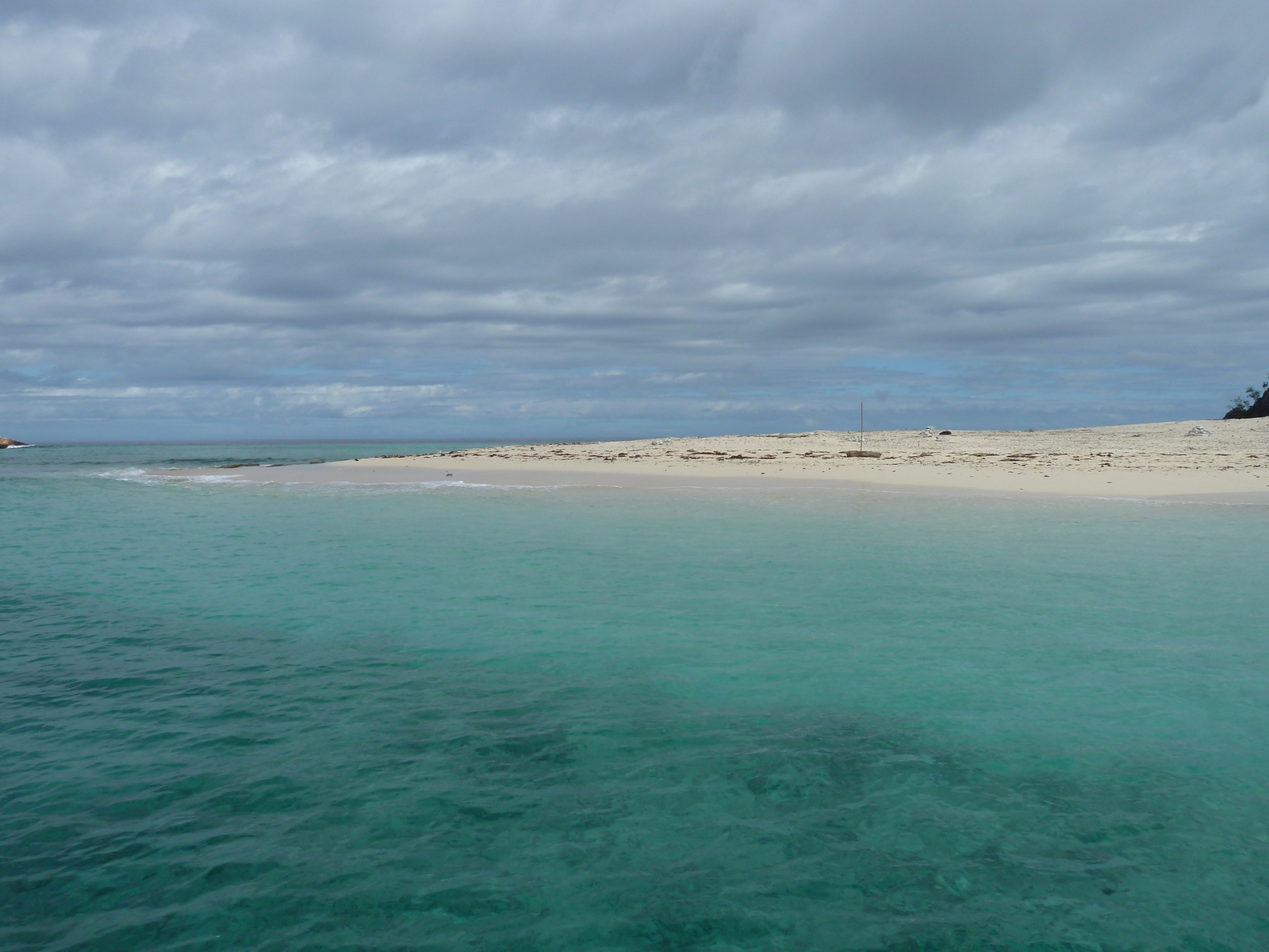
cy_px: 476
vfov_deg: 54.9
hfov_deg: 69.4
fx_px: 916
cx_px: 634
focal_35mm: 25
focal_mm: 4.1
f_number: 5.6
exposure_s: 1/640
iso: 80
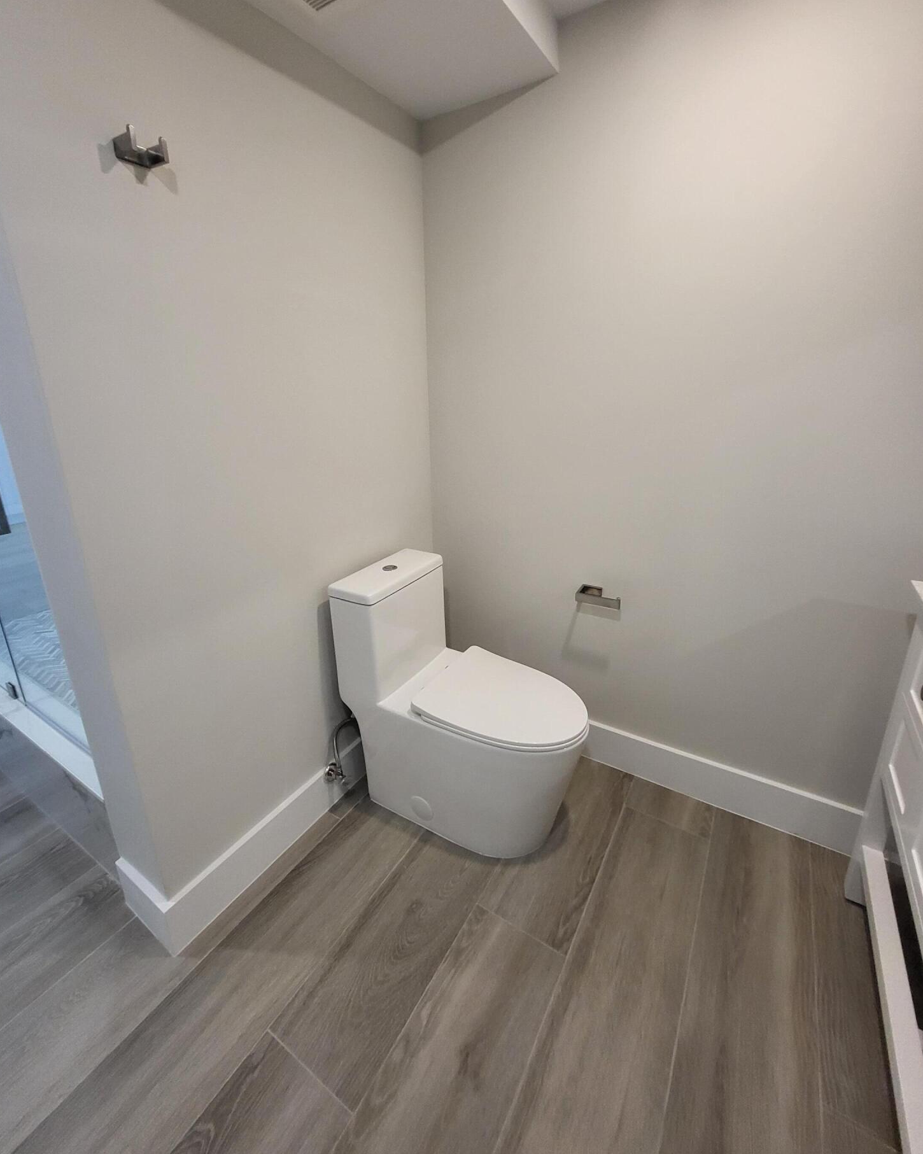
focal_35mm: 14
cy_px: 533
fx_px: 478
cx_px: 459
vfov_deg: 100.5
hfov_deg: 88.0
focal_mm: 1.74
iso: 200
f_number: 2.2
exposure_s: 1/60
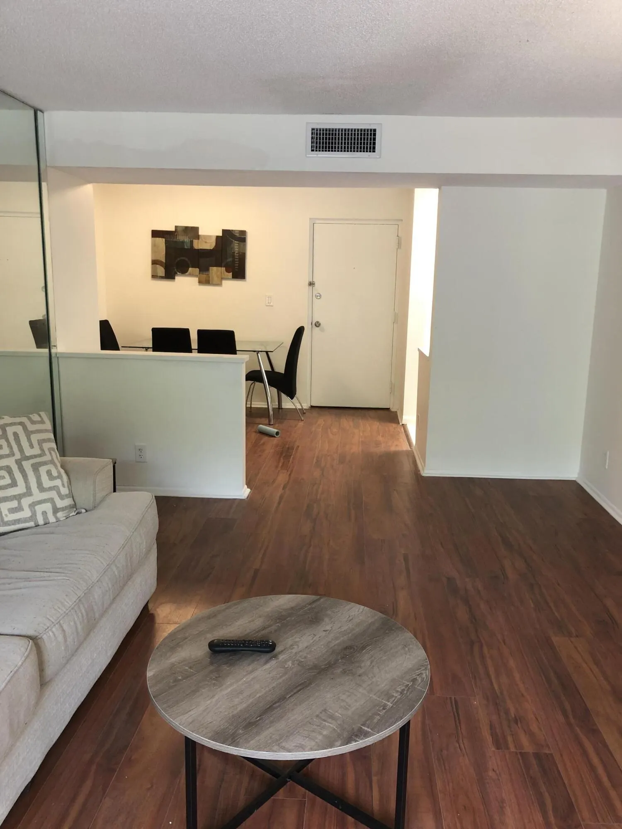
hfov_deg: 49.7
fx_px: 671
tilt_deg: -11.5
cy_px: 414
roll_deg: -1.7
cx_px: 311
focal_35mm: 28
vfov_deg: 63.4
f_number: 1.8
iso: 40
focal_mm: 4
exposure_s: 1/20
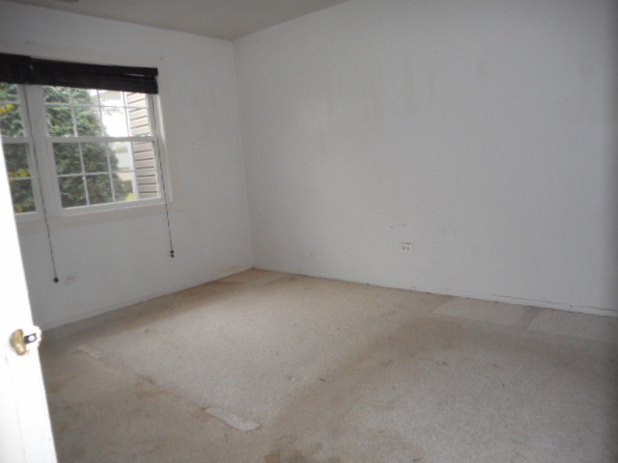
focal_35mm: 25
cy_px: 232
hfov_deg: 69.4
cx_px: 309
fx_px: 446
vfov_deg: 54.9
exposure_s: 1/25
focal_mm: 4.5
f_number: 3.7
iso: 320
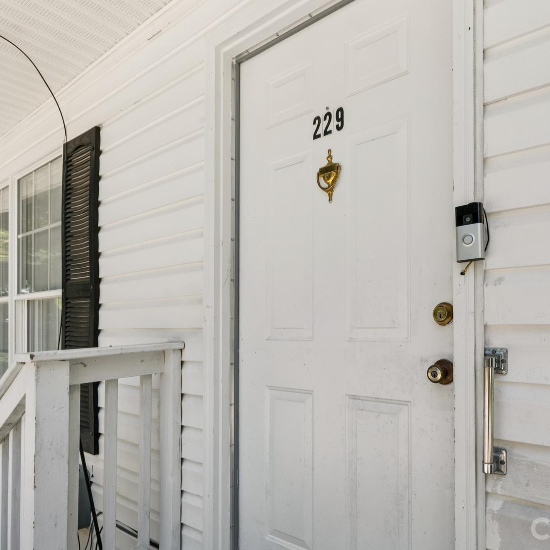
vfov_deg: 70.8
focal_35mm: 22
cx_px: 356
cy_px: 277
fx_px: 387
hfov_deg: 69.2
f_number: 13
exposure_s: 1/100
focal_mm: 16.4
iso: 200
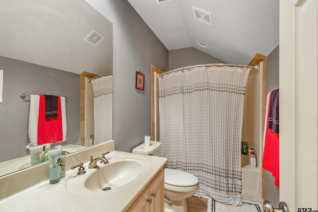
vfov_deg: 73.8
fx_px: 141
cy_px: 106
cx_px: 159
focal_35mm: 16
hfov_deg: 96.7
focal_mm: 16
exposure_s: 1/8
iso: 800
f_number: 8
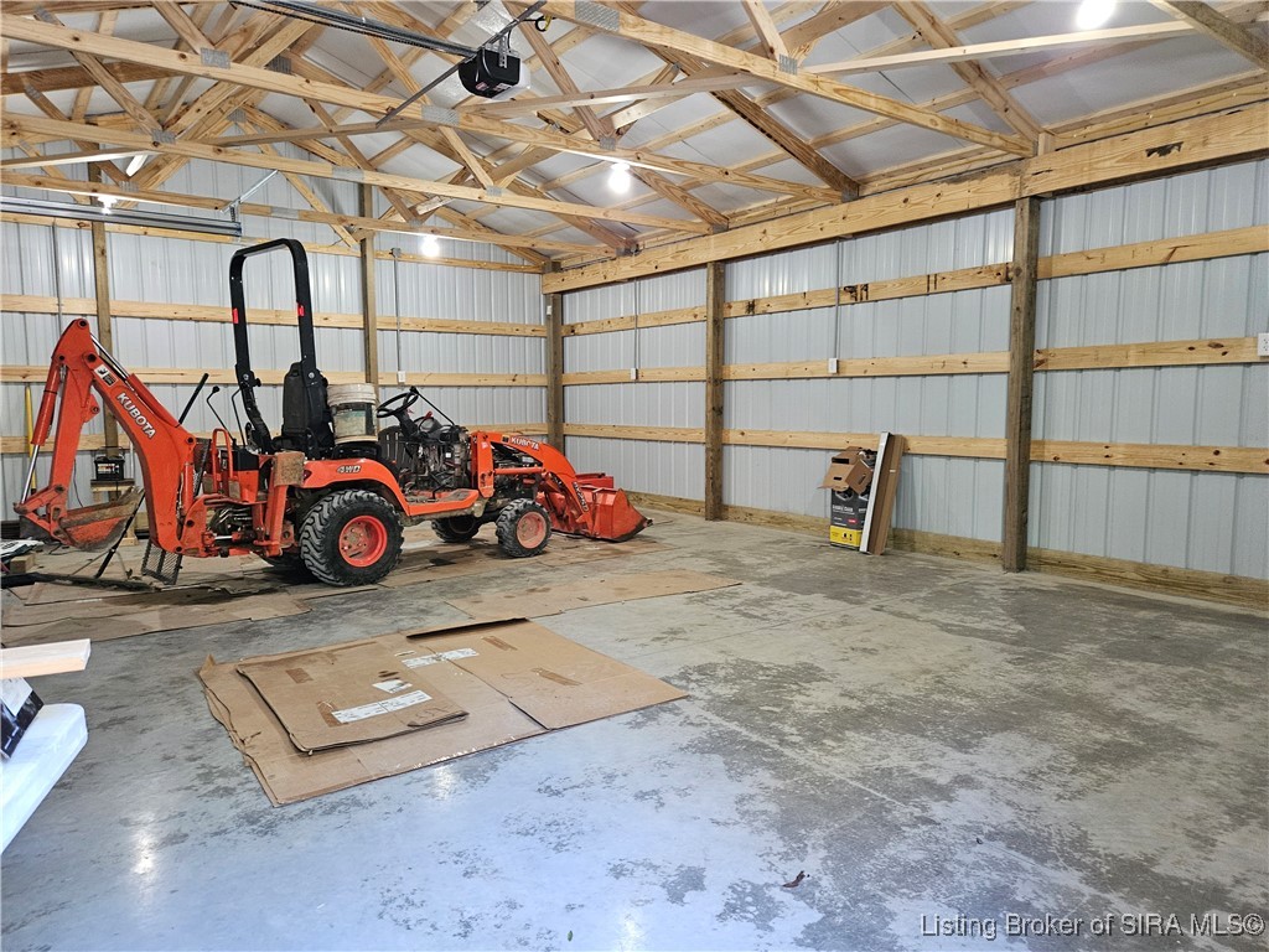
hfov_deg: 73.9
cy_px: 476
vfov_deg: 58.9
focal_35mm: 23
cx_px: 634
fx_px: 843
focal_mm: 5.4
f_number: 1.8
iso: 640
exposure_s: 1/60
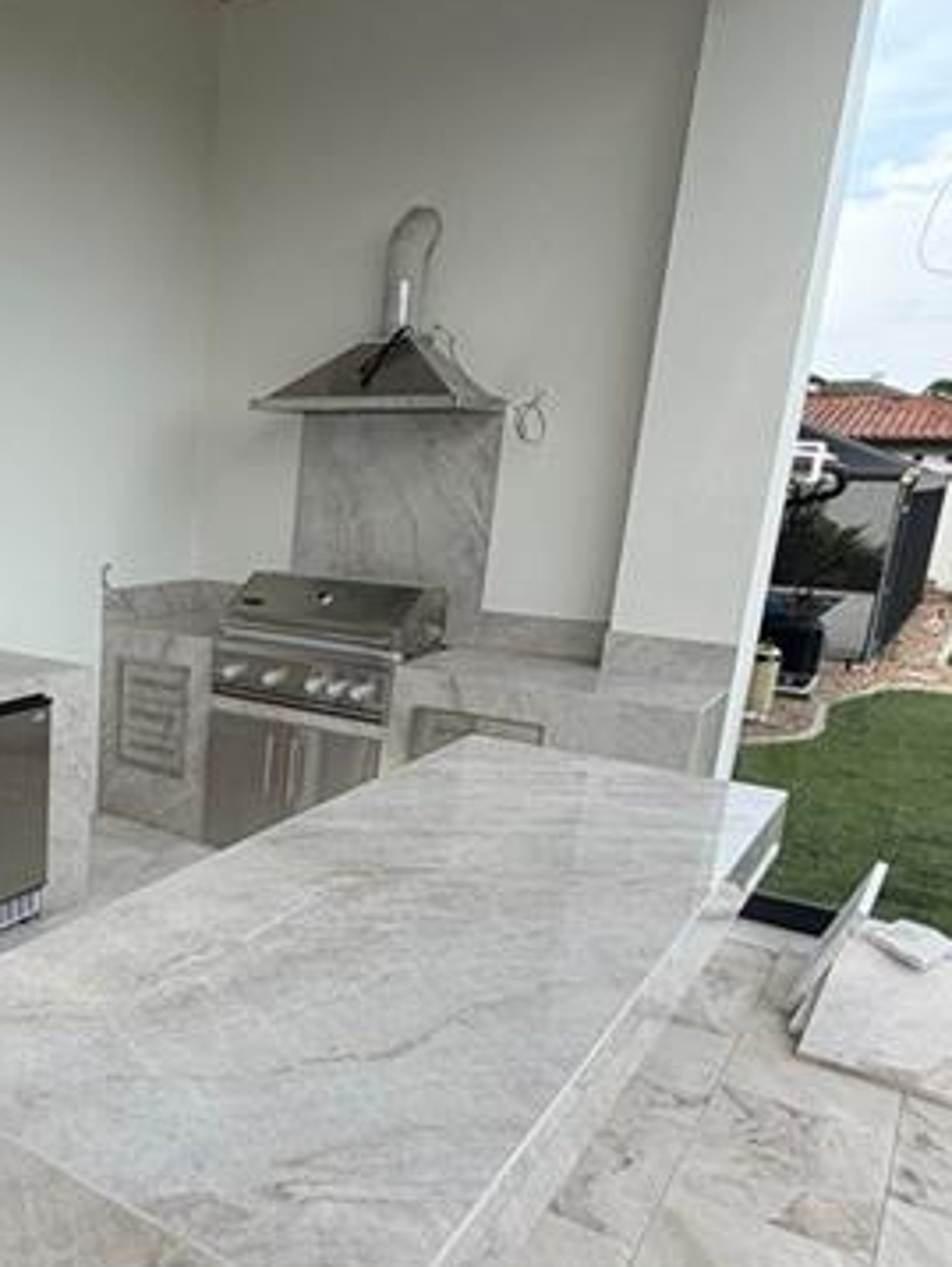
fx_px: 1099
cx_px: 50
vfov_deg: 59.5
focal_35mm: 30
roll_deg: -1.7
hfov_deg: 42.0
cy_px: 750
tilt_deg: -16.6
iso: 40
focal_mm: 2.22
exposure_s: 1/502
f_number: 2.2
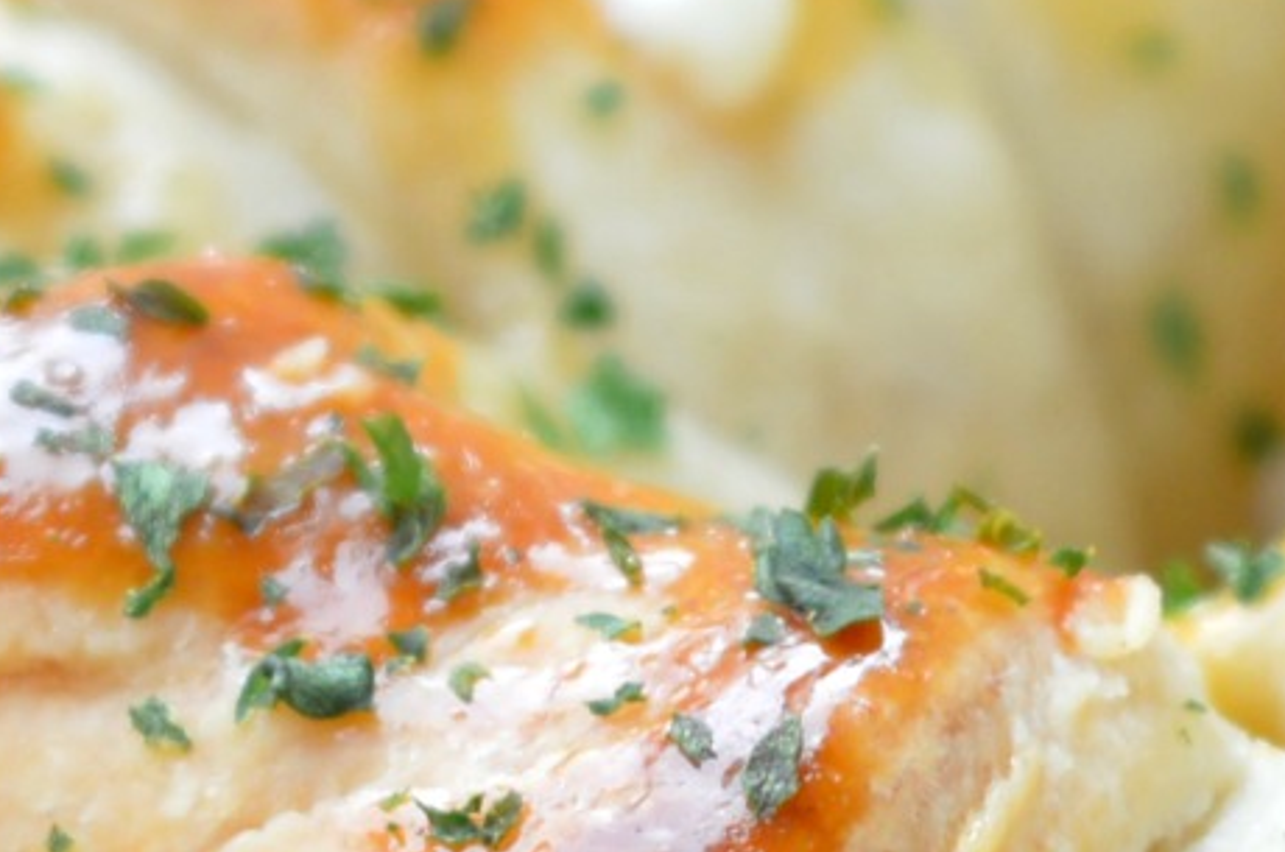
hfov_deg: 3.5
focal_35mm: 597
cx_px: 359
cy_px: -216
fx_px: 21259
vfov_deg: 2.3
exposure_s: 1/15
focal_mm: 55
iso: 100
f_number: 5.6
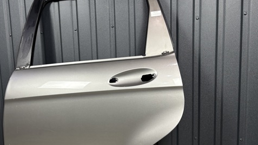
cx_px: 91
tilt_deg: -7.5
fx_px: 260
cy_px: 101
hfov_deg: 52.0
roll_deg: +3.5
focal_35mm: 38
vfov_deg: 30.8
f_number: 1.6
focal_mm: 5.96
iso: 160
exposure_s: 1/50
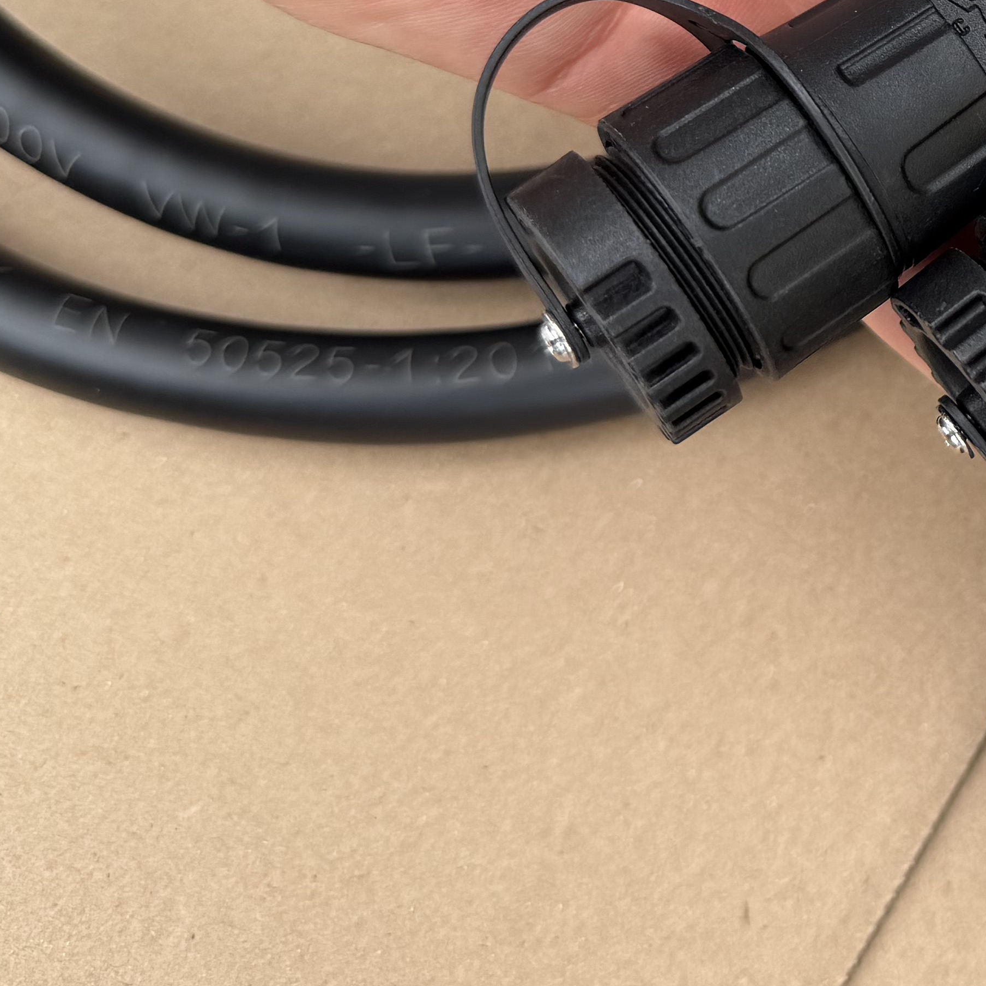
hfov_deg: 23.0
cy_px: -57
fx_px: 2159
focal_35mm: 67
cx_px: 1265
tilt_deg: -60.8
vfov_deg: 24.3
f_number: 1.78
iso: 80
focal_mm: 6.76
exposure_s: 1/920
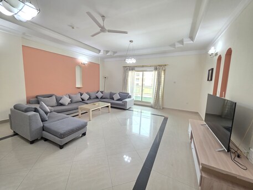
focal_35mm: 13
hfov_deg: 106.2
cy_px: 95
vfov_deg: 89.9
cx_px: 126
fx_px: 95
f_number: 1.9
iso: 250
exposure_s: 1/50
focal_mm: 2.2
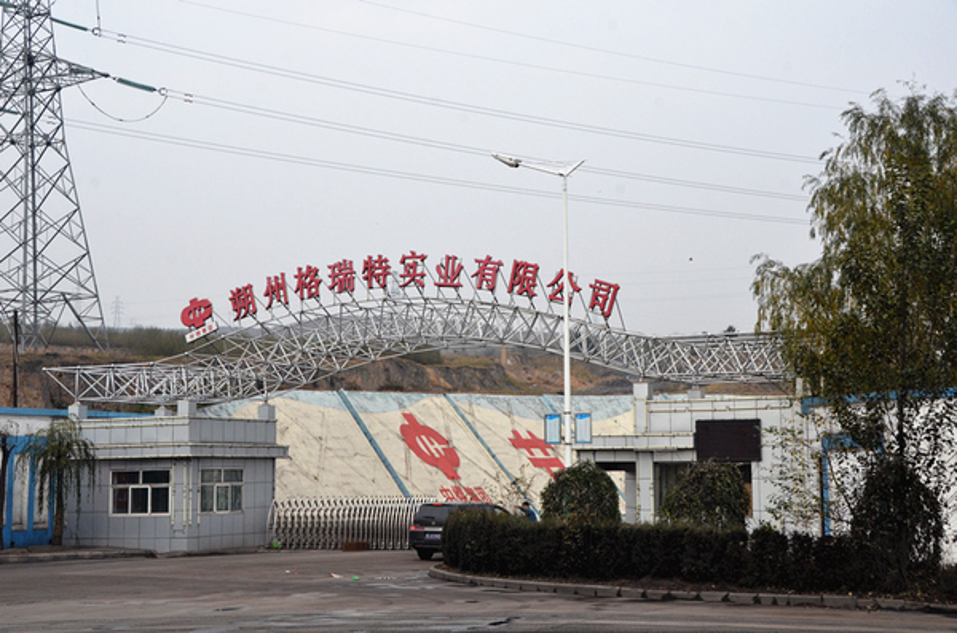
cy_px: 316
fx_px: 1512
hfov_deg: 35.1
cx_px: 478
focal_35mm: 57
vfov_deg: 23.7
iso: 800
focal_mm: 38
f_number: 11
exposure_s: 1/500
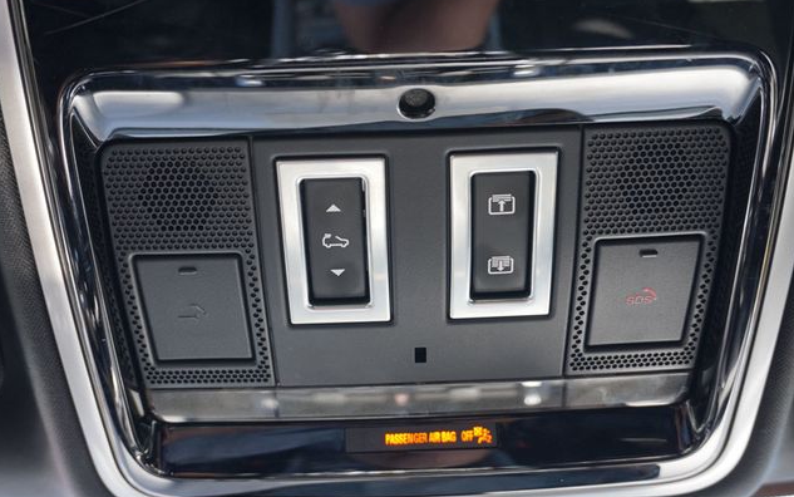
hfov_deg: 54.6
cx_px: 395
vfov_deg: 35.8
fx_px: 769
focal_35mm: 36
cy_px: 233
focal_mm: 23
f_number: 4
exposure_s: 1/60
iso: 250
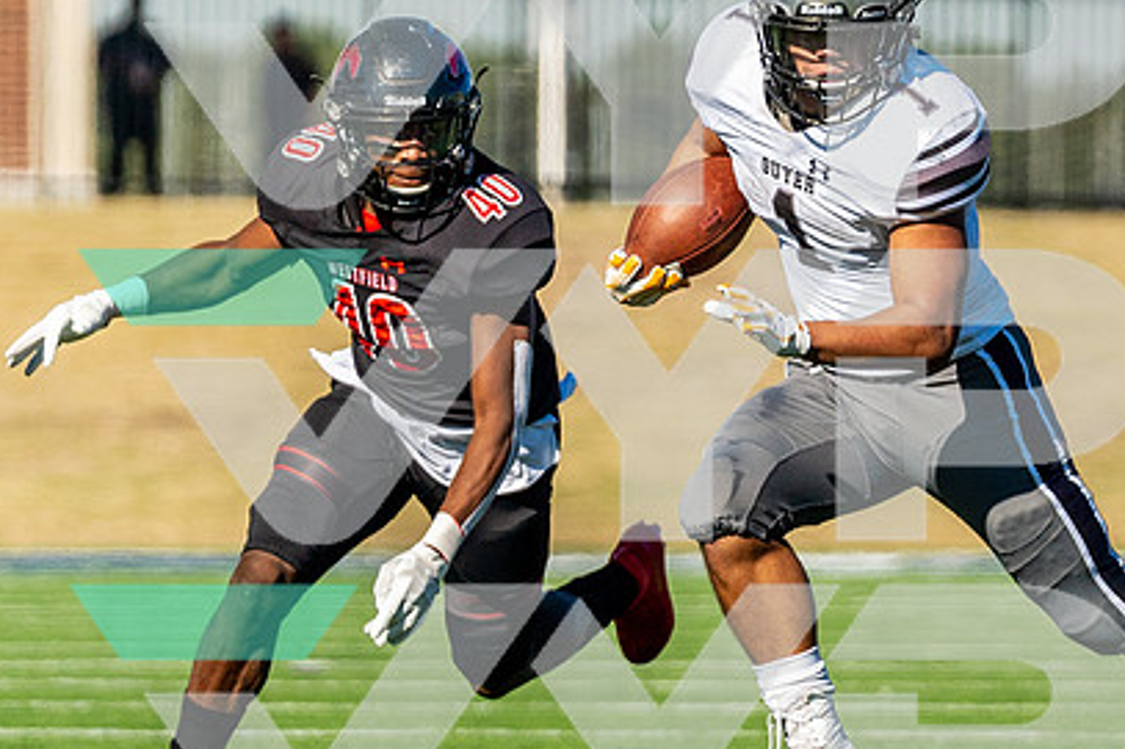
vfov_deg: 2.2
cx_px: 1206
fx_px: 19616
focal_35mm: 628
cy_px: 180
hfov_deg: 3.3
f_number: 3.2
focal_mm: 194
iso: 400
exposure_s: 1/3200
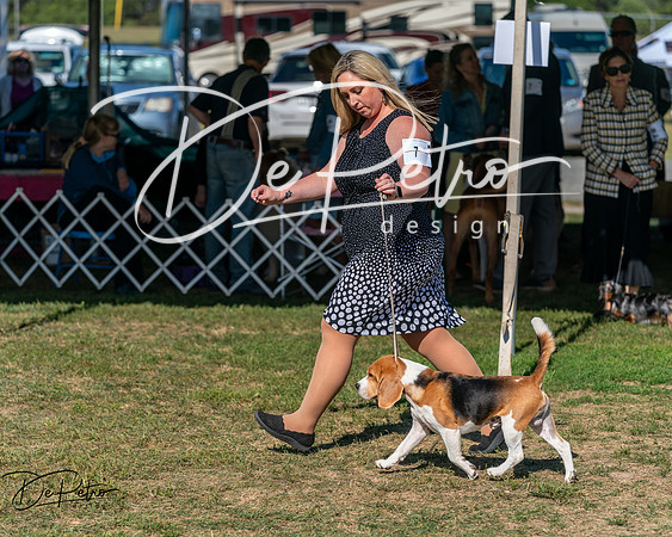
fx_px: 2799
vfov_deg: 11.0
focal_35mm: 141
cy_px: 268
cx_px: 336
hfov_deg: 13.7
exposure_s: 1/2000
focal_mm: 125
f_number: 4.5
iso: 200
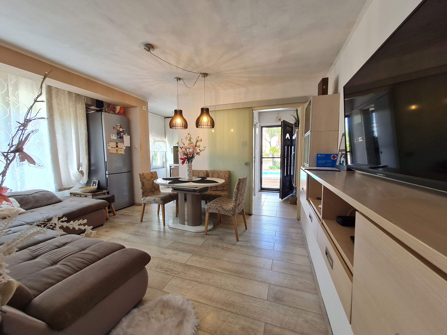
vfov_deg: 89.9
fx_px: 168
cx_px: 224
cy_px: 168
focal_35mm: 13
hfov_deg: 106.2
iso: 80
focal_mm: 1.74
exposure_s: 1/50
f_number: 2.2
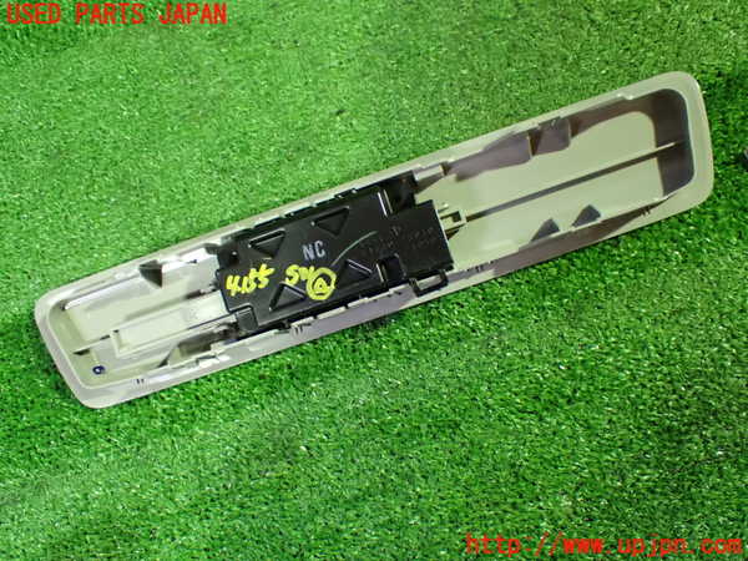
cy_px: 280
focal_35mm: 41
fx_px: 886
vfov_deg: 35.1
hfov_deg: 45.8
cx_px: 374
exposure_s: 1/40
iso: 1250
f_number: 2.8
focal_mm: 7.31
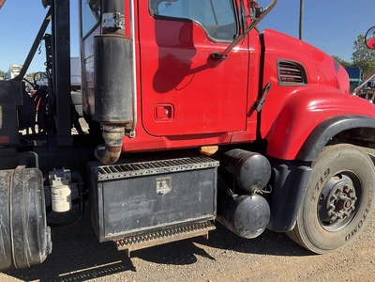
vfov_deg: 48.2
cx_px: 188
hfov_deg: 61.7
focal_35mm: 29
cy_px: 141
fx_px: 314
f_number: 1.8
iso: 25
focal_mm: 3
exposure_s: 1/816
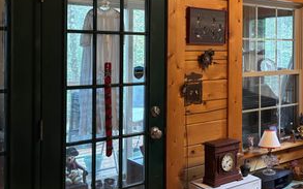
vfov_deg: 27.0
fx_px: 388
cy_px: 47
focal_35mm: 47
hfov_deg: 41.0
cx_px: 238
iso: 400
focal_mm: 5.96
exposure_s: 1/40
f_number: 1.6
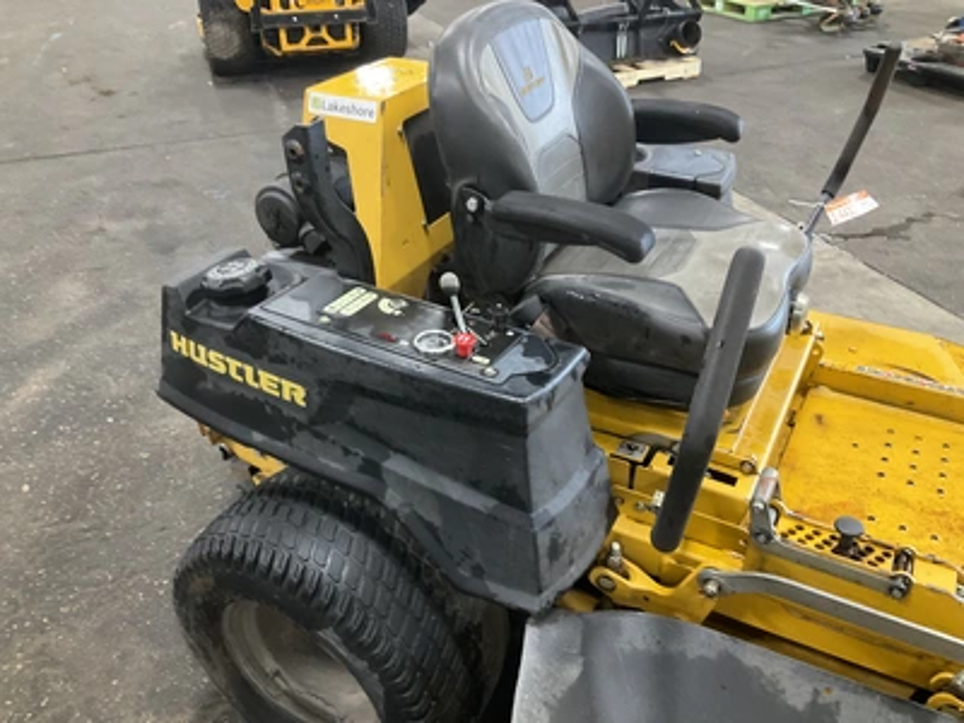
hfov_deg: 61.7
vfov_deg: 48.2
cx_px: 482
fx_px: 808
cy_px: 362
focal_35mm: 29
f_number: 1.8
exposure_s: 1/30
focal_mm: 3
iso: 250
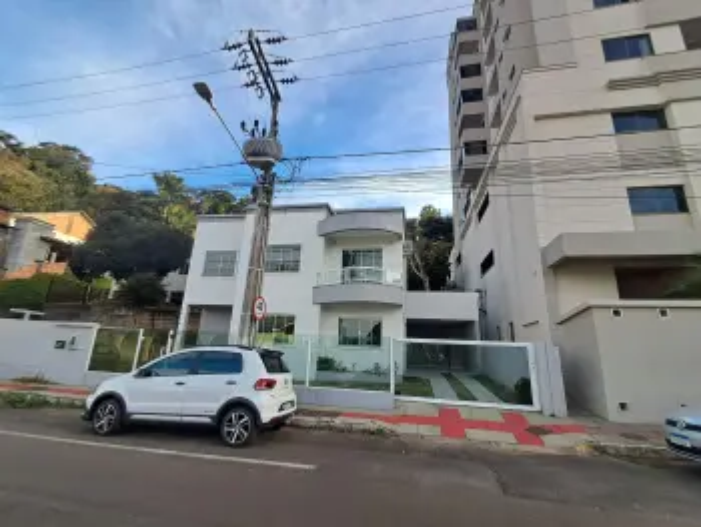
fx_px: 324
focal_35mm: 16
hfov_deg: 94.5
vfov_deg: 78.2
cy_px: 264
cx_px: 350
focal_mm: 1.64
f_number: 2.2
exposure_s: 1/351
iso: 40
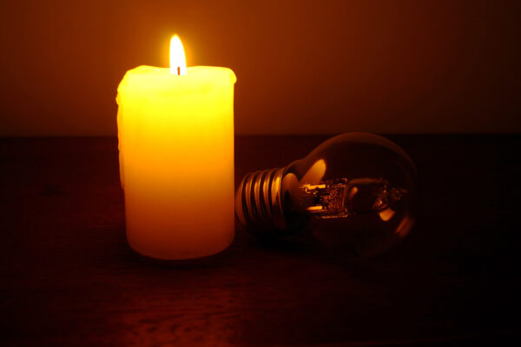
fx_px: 607
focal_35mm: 42
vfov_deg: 31.8
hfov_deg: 46.4
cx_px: 260
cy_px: 174
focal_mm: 28
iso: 100
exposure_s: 1/2.5
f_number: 8
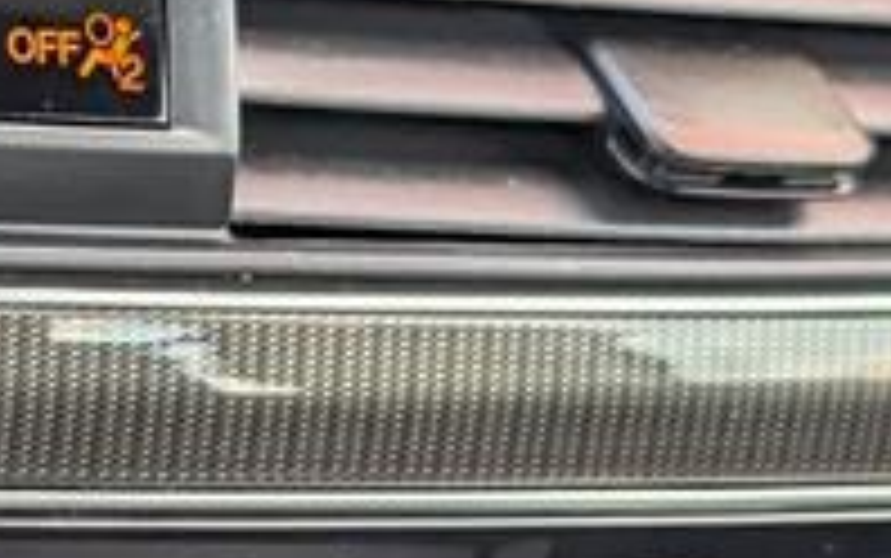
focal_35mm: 168
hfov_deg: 12.0
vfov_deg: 7.8
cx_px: -356
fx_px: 4082
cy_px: 508
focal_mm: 6.9
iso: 287
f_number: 1.68
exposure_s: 1/714
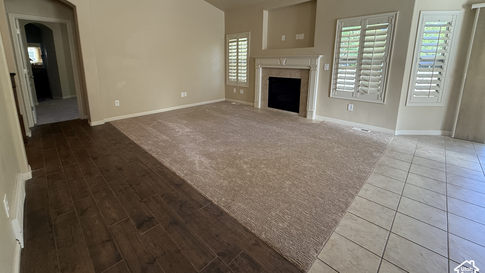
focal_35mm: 16
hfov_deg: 99.3
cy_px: 99
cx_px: 233
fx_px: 206
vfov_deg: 65.9
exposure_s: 1/120
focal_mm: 2.22
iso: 250
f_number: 2.2
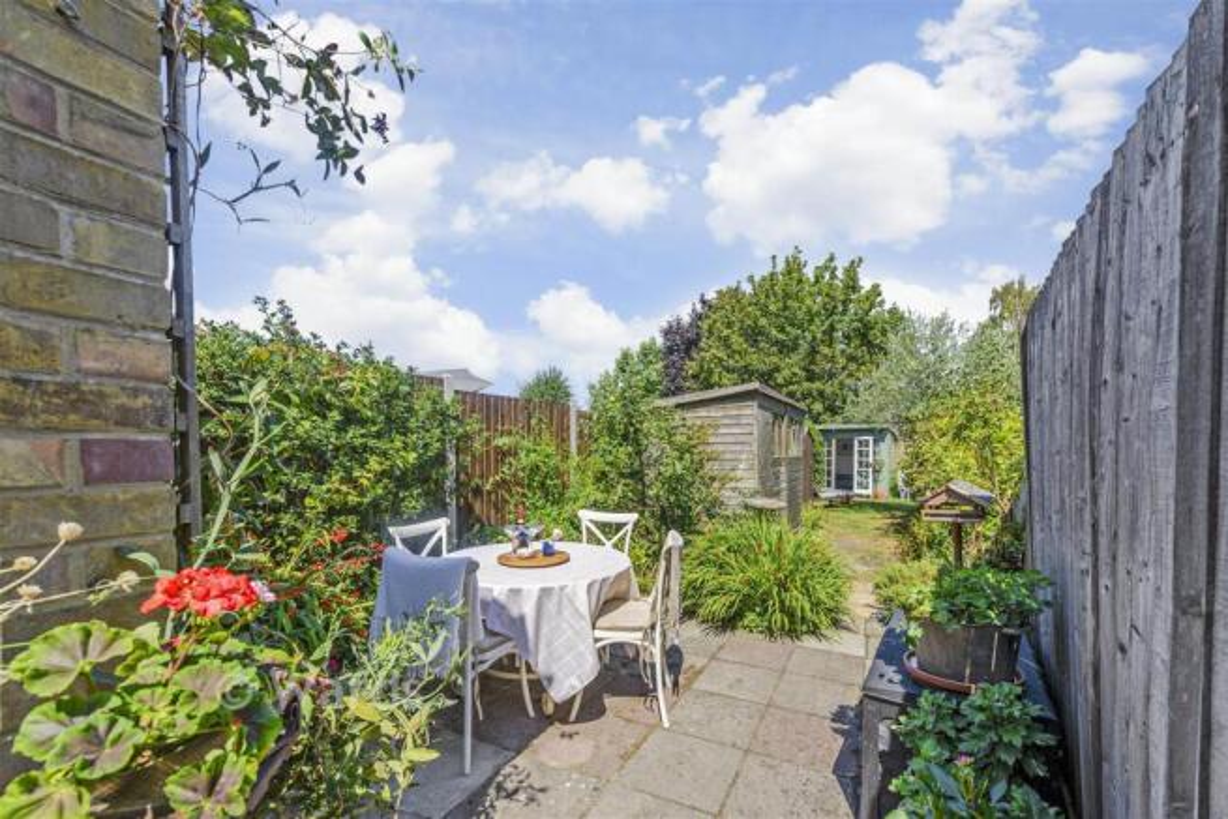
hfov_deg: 104.2
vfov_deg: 81.2
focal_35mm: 14
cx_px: 614
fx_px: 478
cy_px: 410
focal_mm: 14
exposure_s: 1/250
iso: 100
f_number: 8
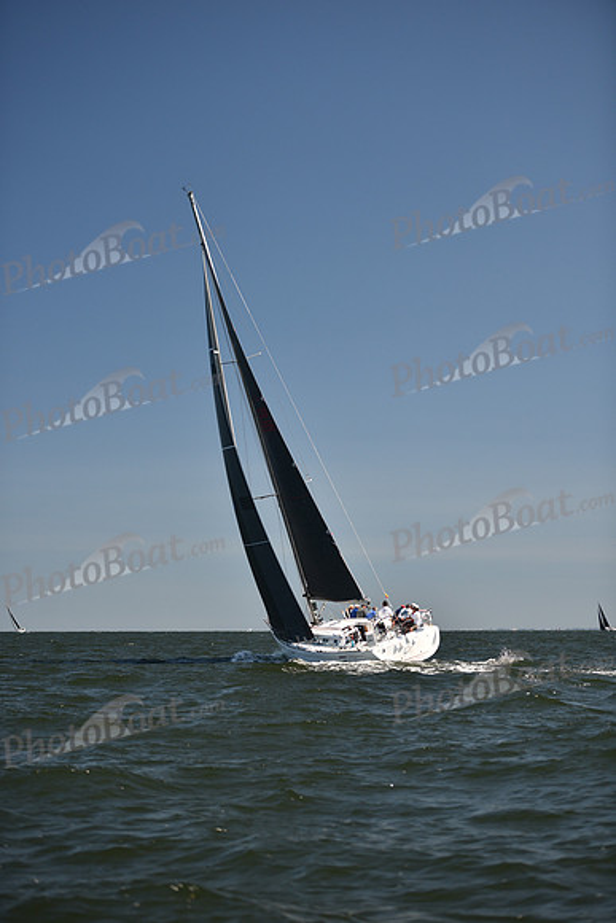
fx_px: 1795
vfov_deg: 28.8
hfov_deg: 19.5
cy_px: 462
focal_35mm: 70
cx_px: 308
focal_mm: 70
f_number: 2.8
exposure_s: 1/1600
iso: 250
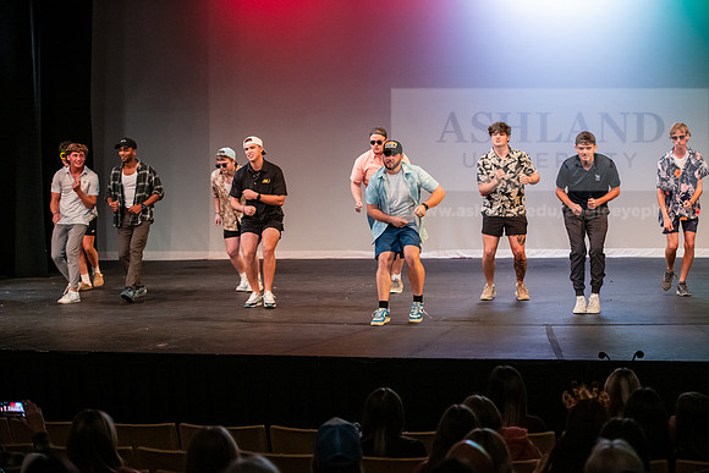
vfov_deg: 18.2
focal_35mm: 75
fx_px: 1477
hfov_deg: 27.0
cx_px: 354
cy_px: 236
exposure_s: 1/250
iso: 4000
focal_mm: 75
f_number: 3.2
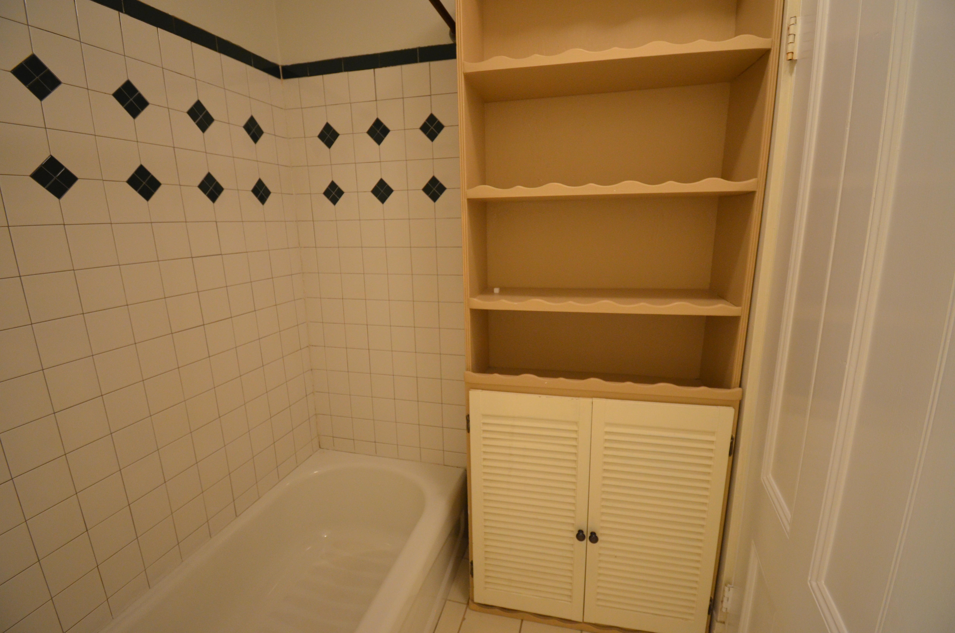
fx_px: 397
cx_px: 478
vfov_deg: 77.1
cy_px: 316
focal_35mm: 15
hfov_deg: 100.5
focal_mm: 10
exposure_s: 1/30
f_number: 4.5
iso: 1250
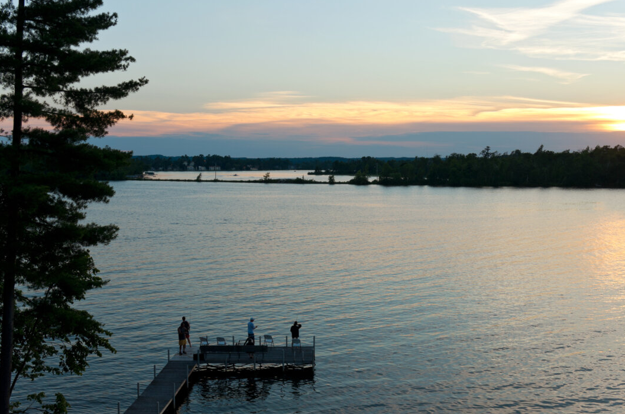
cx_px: 354
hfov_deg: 46.4
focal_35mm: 42
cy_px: 233
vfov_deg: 31.7
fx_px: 728
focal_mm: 25
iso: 100
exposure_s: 1/20
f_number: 14
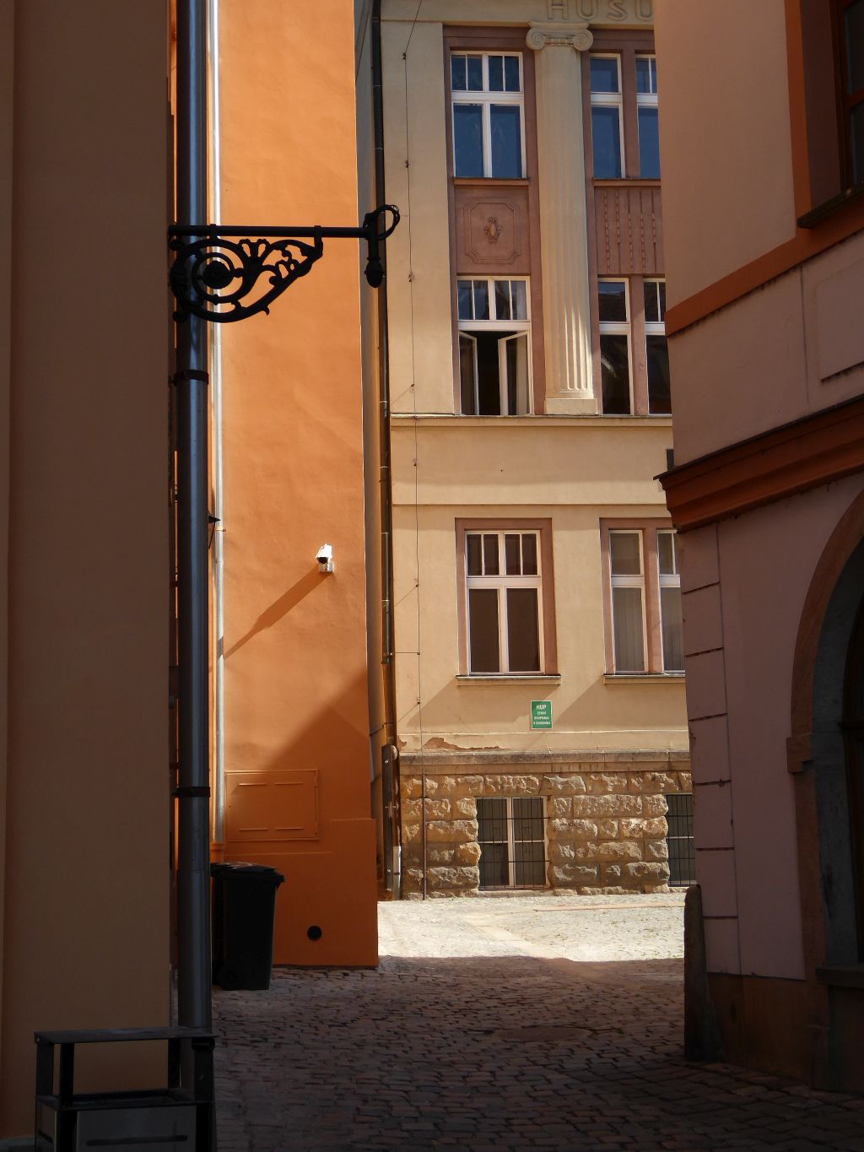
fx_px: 1996
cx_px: 432
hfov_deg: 24.4
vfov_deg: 32.2
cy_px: 576
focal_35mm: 60
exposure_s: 1/500
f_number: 4.2
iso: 100
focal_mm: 10.3
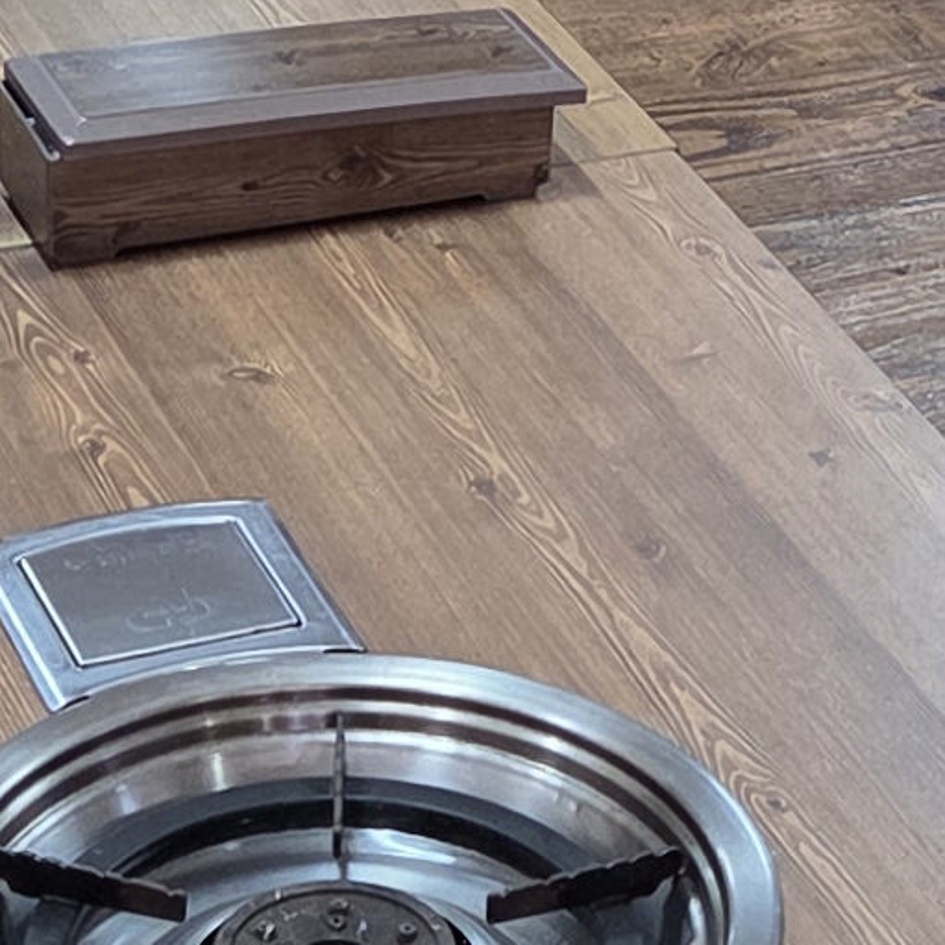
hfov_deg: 11.0
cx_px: 740
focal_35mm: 159
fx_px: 4911
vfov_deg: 10.5
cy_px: -542
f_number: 1.8
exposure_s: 1/120
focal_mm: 5.4
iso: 200
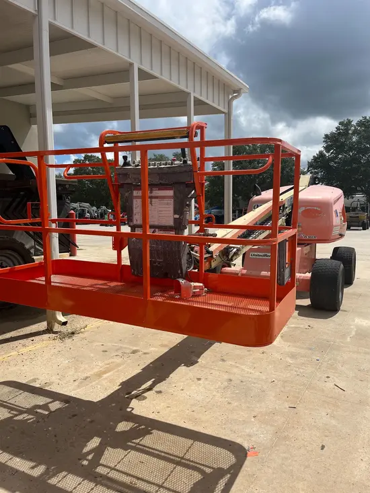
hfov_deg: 53.1
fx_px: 370
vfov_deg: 67.3
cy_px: 246
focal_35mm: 26
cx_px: 185
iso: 50
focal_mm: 5.1
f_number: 1.6
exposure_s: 1/5556
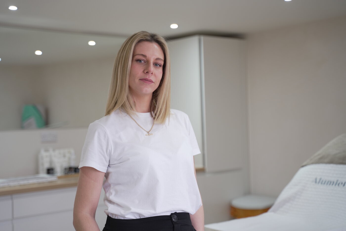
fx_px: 557
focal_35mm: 58
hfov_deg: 34.5
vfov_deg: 23.4
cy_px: 116
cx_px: 173
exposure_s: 1/125
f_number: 2.8
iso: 400
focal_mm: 58
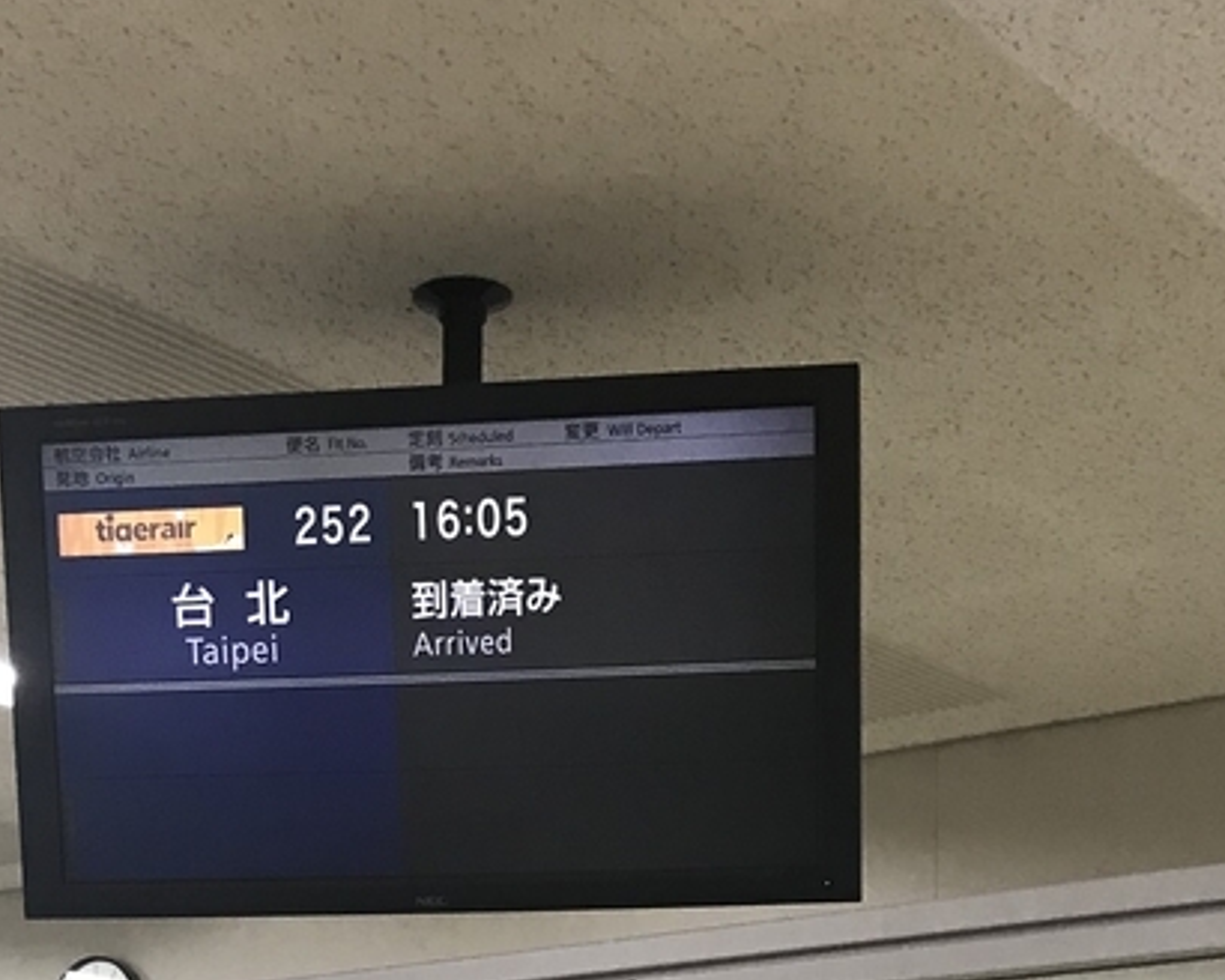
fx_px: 2900
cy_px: 1315
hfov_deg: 23.8
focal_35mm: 80
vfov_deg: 17.8
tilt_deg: +4.1
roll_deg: -0.6
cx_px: 499
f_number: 1.8
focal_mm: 3.99
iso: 40
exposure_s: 1/30
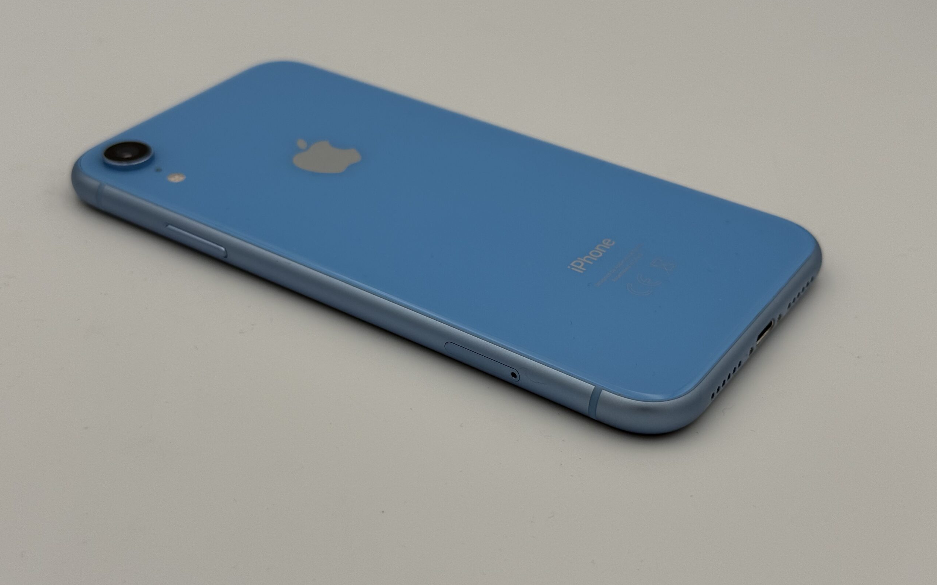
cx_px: 468
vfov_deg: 25.3
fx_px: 1302
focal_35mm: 51
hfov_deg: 39.6
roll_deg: -1.6
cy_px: 277
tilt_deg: -33.0
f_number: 1.78
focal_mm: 6.76
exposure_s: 1/1403
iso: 80
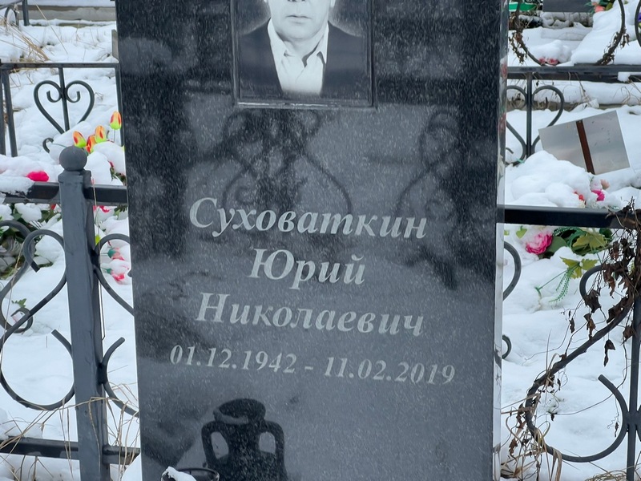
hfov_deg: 25.3
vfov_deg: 19.1
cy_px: 240
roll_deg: -1.2
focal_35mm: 77
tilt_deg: -16.6
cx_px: 320
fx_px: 1426
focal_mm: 9
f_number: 2.8
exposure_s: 1/99
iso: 40
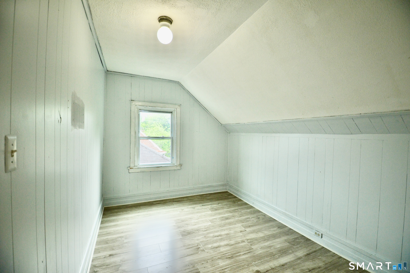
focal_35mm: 15
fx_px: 171
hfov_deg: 100.4
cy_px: 136
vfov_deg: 77.2
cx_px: 205
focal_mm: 10
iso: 400
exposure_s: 1/160
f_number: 9
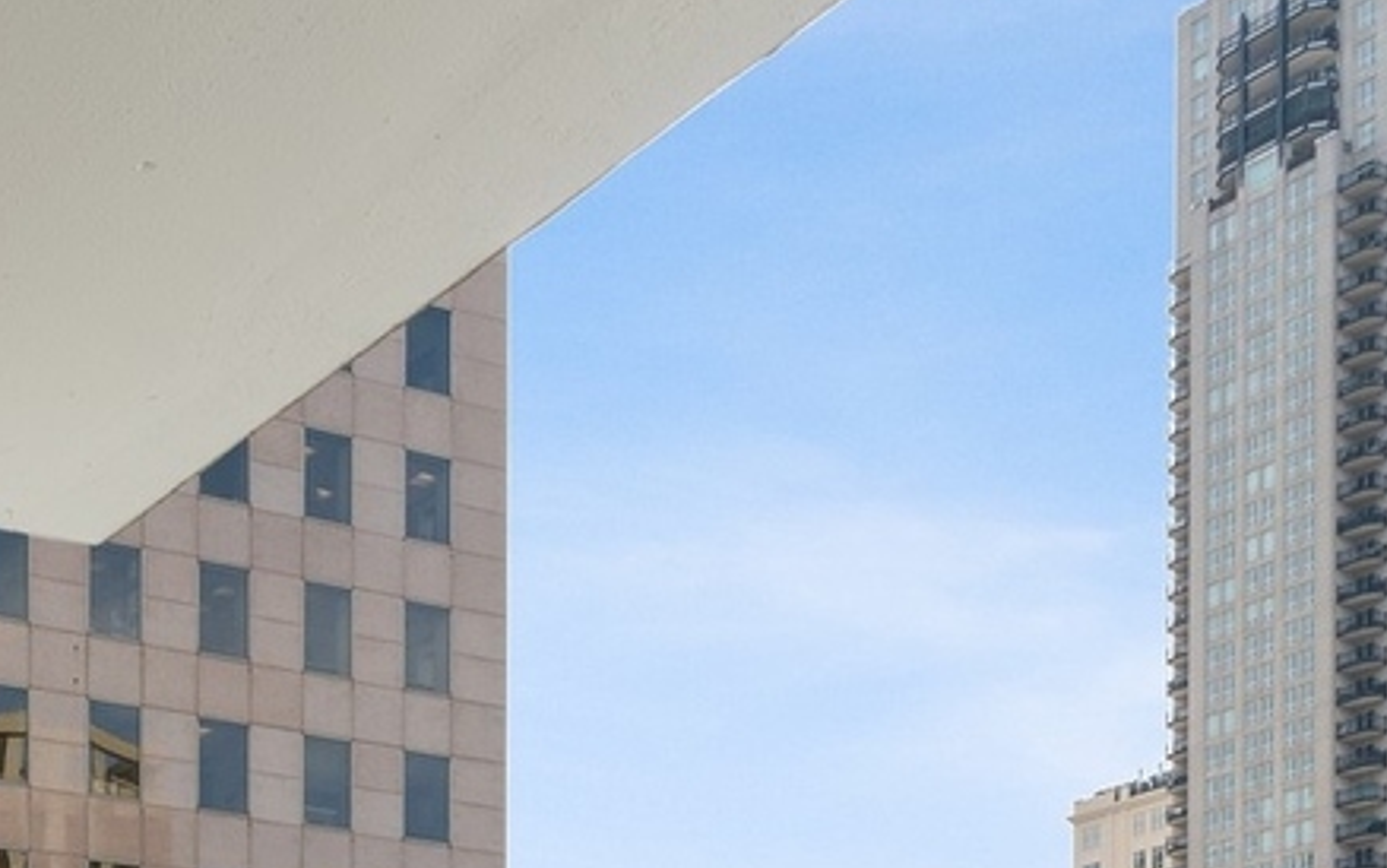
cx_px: -93
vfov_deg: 16.7
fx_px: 2420
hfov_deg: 29.2
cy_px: 1587
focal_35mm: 64
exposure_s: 1/60
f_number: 9
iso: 320
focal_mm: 17
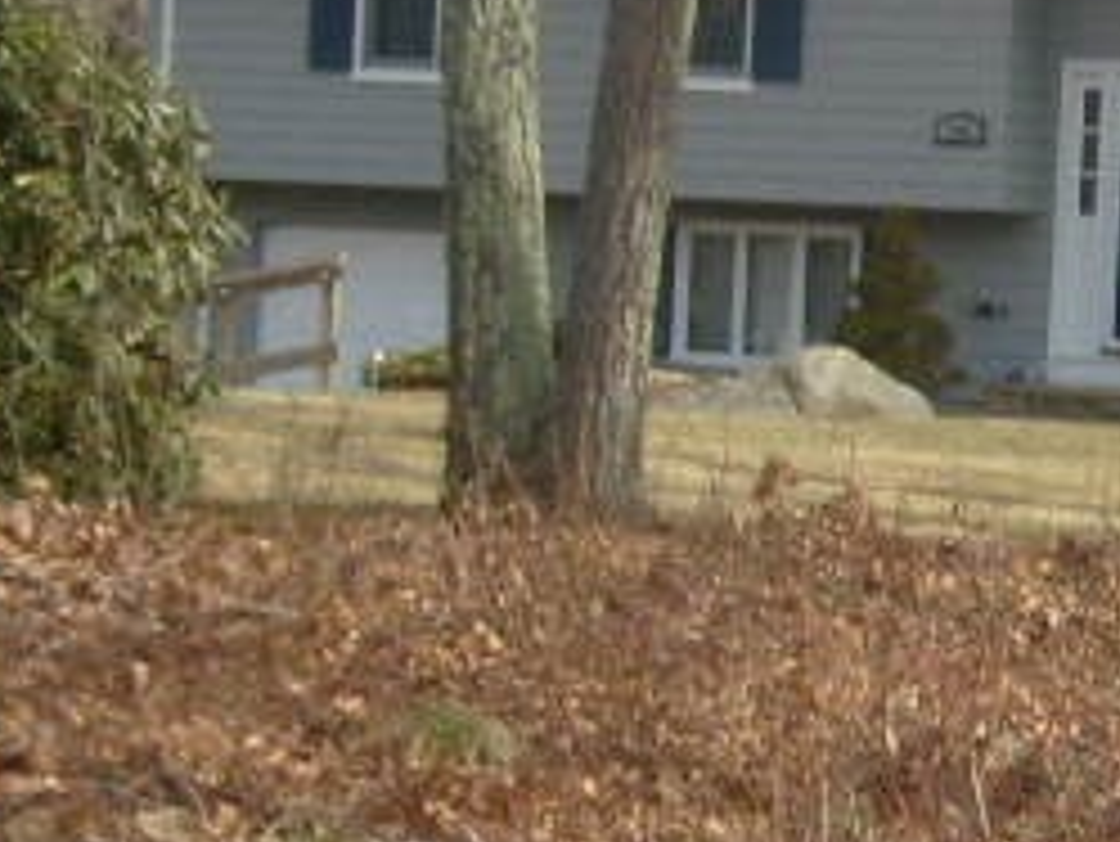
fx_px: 4661
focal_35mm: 144
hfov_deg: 13.5
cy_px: 360
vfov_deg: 10.3
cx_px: 1084
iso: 80
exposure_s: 1/180
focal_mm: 5.8
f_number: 7.1
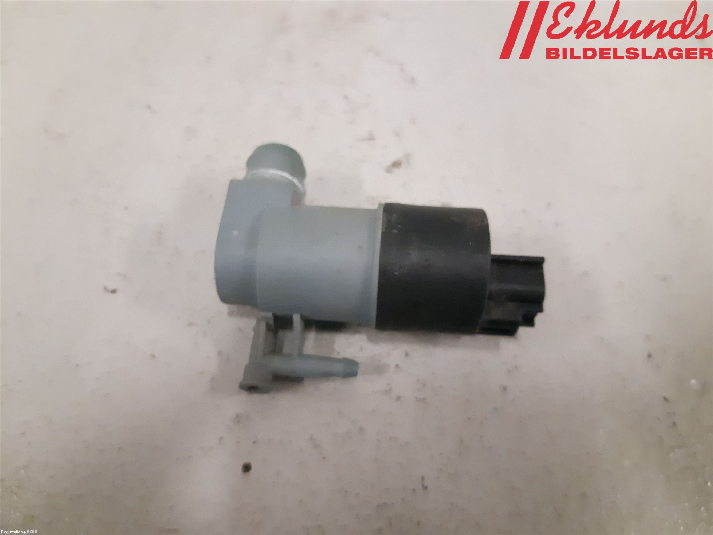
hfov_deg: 67.3
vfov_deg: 53.1
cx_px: 356
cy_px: 268
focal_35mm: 26
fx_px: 536
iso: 800
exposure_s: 1/169
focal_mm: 3.93
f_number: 1.7
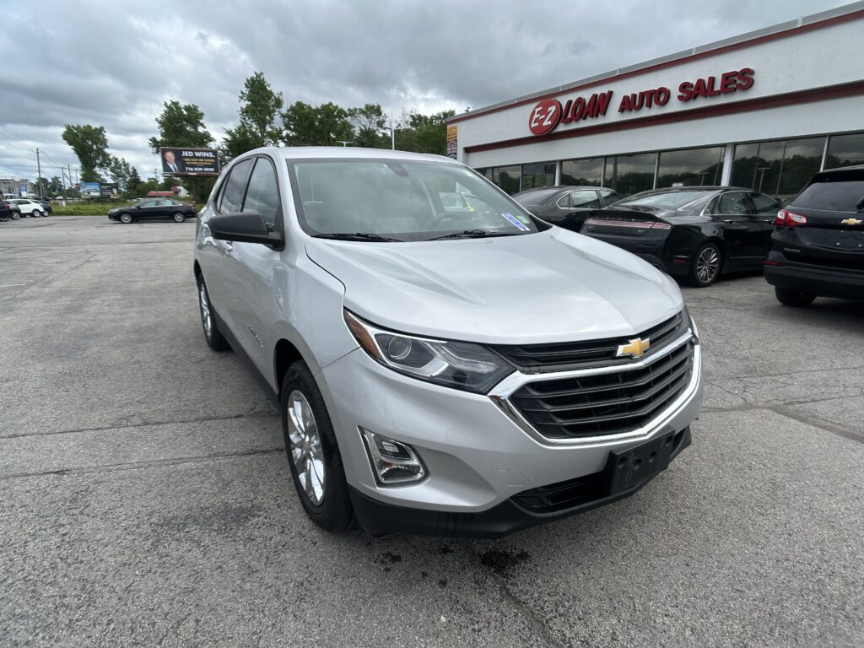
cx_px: 432
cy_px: 324
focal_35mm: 26
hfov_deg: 67.3
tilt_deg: -13.3
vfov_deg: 53.1
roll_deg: -1.5
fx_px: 649
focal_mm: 5.7
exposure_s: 1/3571
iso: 50
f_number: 1.5
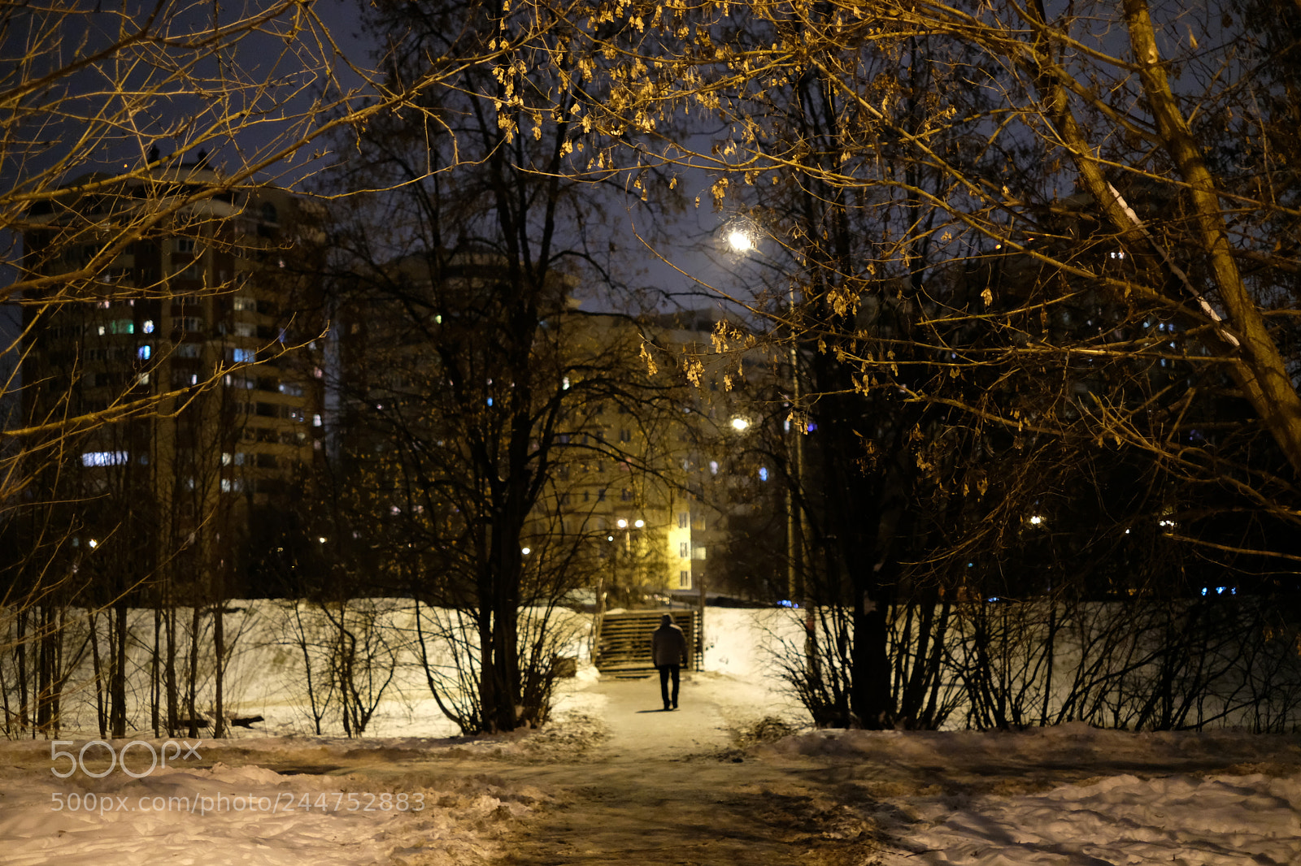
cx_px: 650
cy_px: 433
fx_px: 1915
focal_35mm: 53
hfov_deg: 37.5
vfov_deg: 25.5
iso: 3200
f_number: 1.4
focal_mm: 35
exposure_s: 1/56
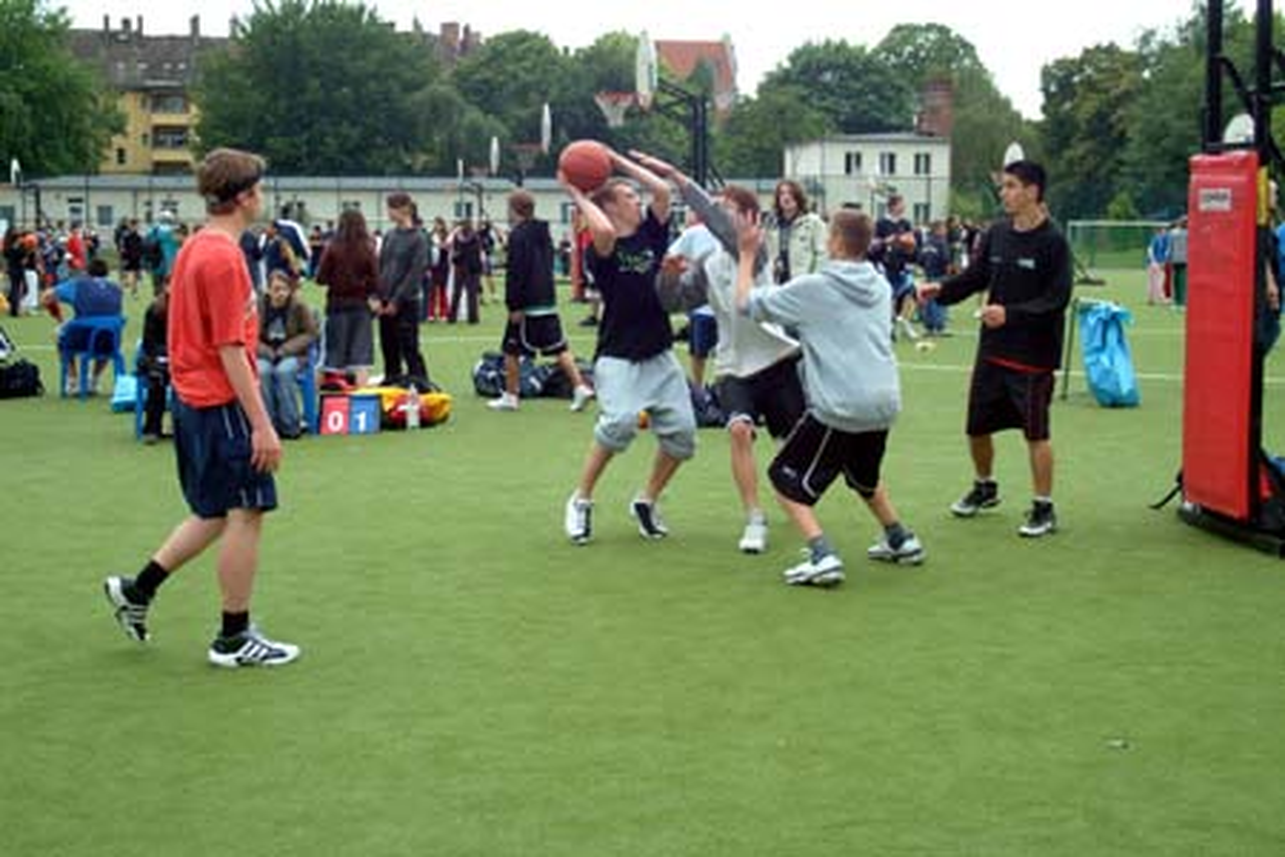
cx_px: 642
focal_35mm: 54
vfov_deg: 25.1
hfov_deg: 36.9
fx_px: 1927
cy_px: 428
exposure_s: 1/350
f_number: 4.5
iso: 400
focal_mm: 36
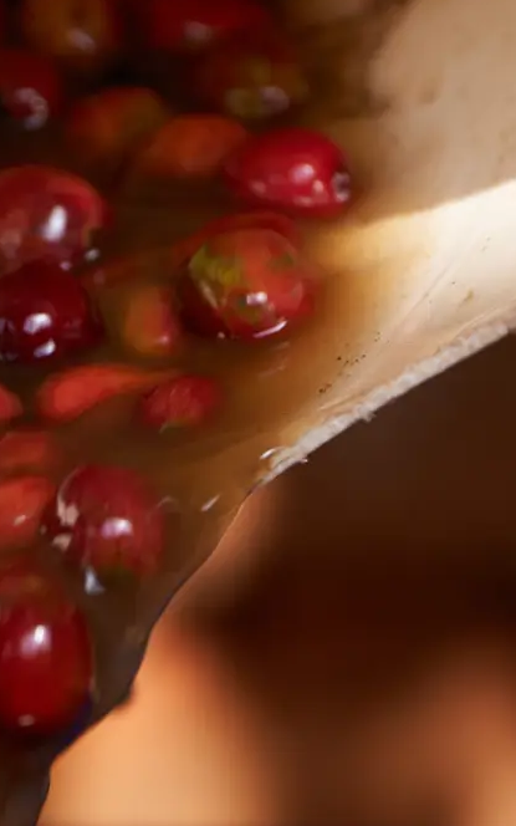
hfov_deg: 1.2
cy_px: 571
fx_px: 24863
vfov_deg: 1.9
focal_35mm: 1105
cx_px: -165
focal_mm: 400
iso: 500
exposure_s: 1/500
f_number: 5.6
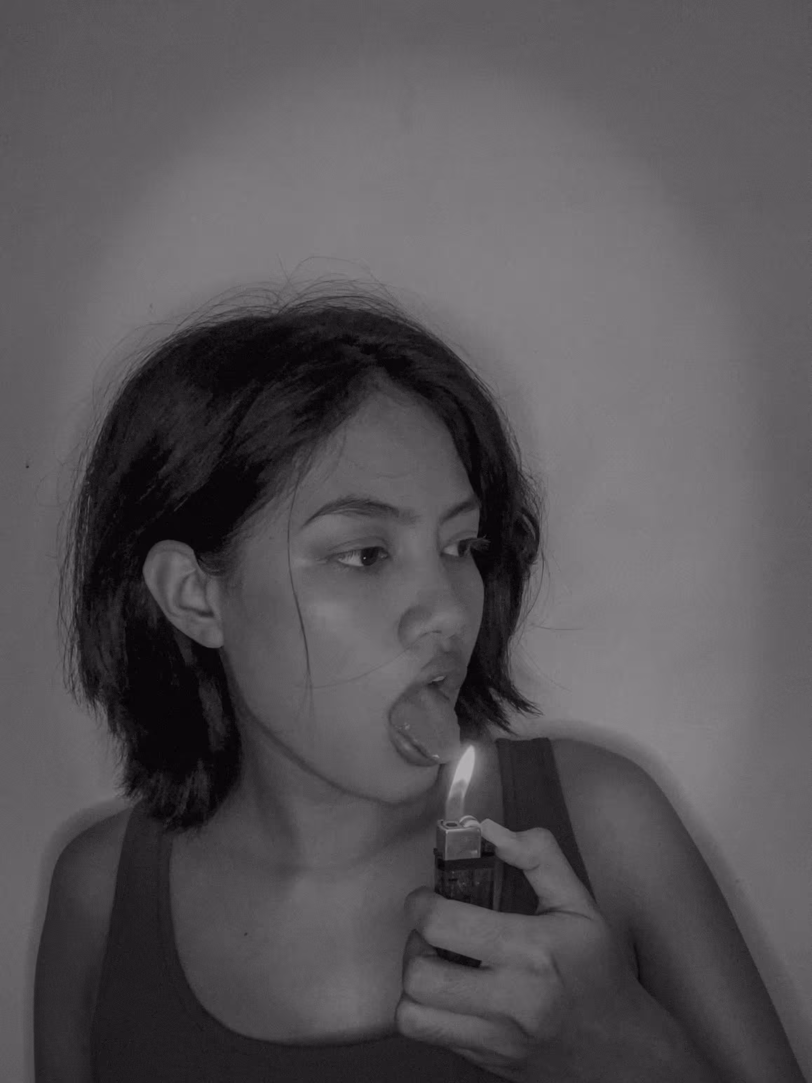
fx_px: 938
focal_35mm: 30
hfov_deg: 46.8
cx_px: 406
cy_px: 542
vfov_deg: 60.0
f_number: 2.2
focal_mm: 2.71
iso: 400
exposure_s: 1/40
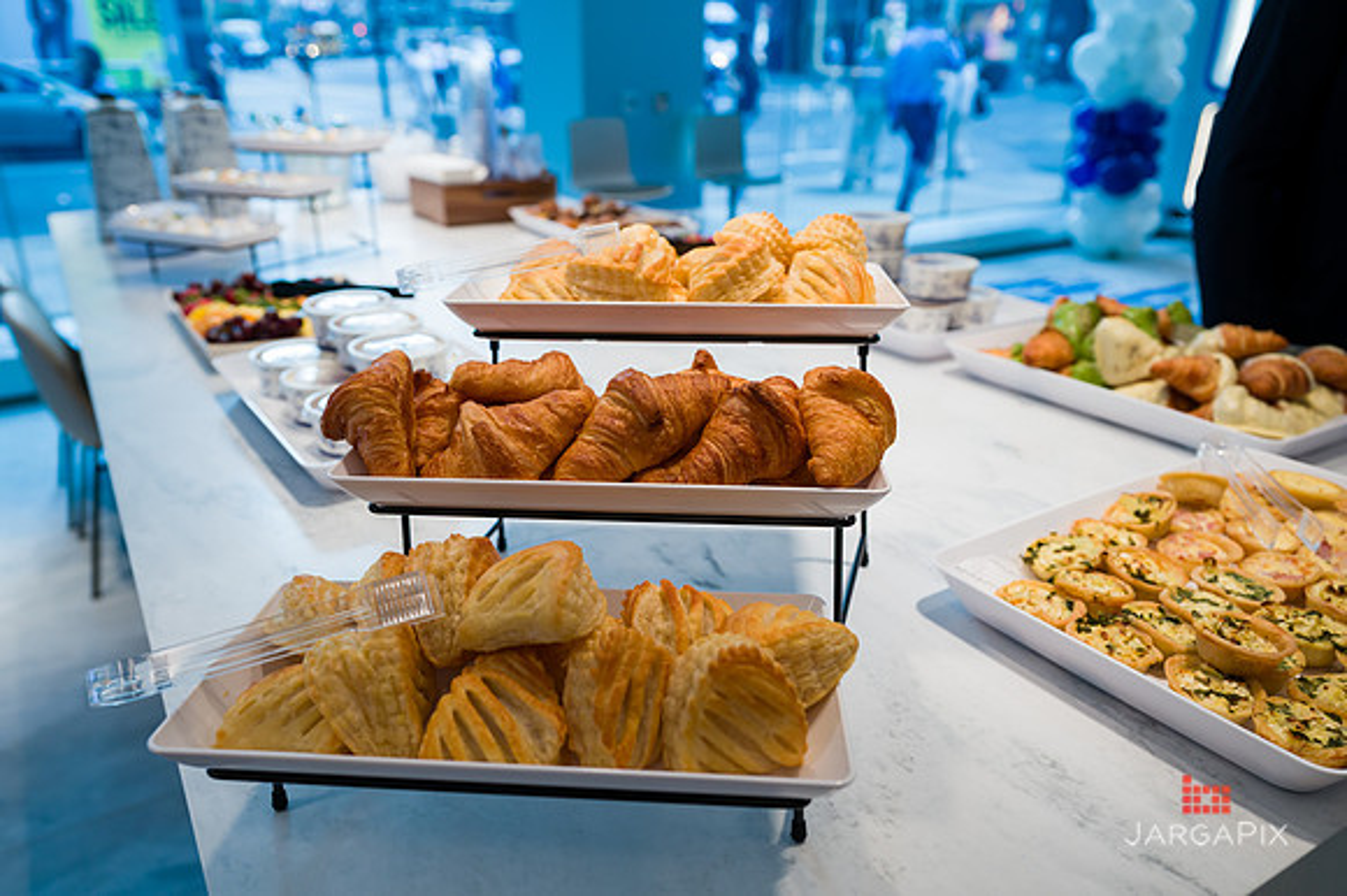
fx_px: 972
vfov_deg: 49.5
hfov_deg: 69.4
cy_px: 472
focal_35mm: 26
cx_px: 638
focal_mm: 24
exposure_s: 1/200
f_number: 3.5
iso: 400
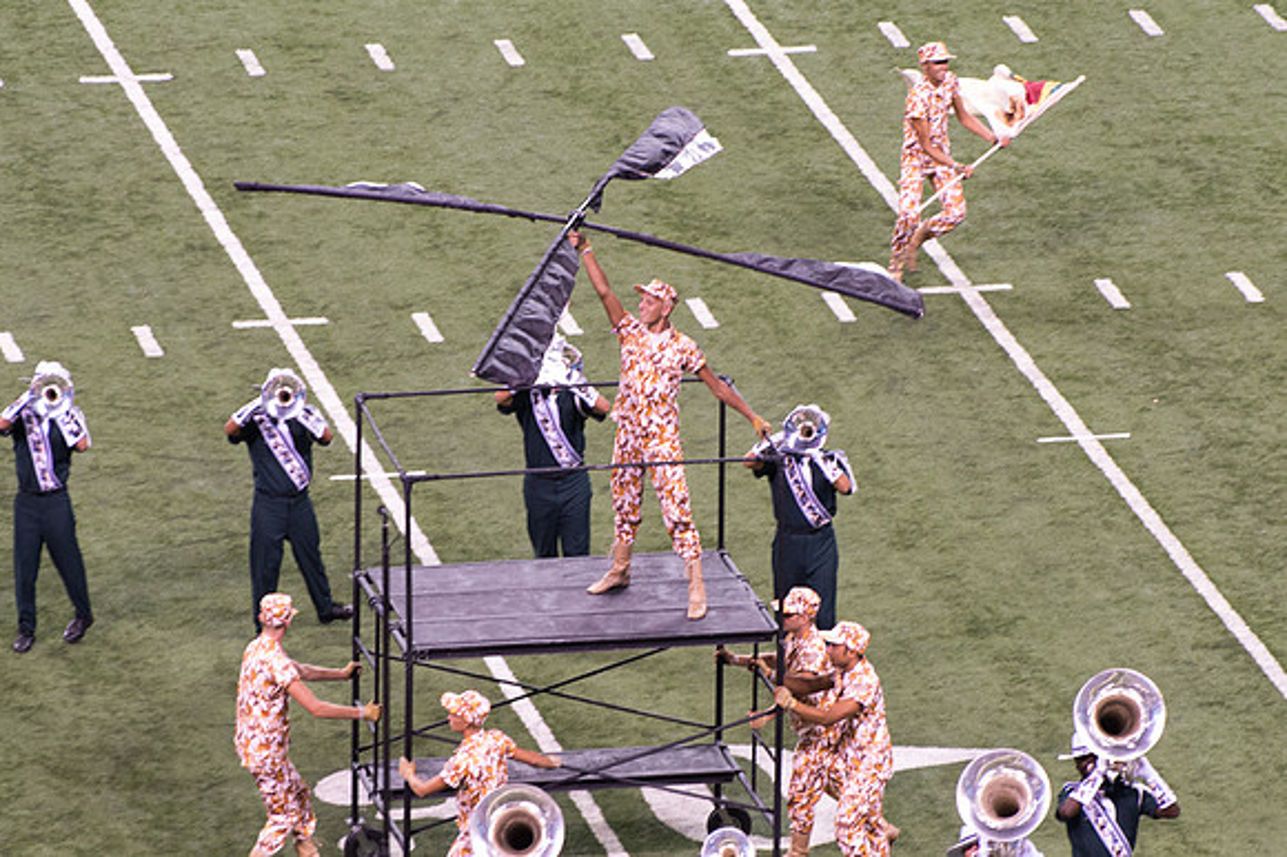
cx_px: 622
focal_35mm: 349
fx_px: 12468
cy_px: 469
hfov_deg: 5.9
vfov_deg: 3.9
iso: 1800
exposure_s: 1/320
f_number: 5.3
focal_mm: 200
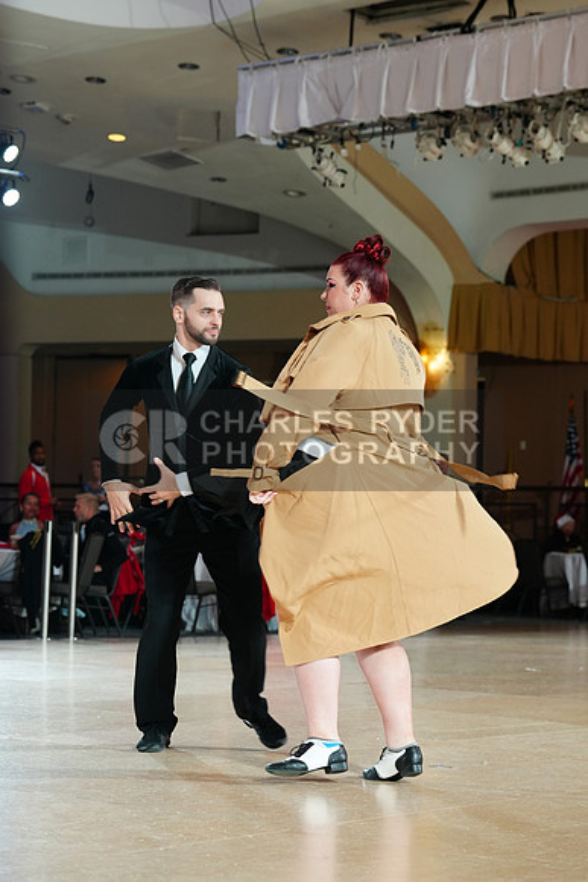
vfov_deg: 24.2
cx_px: 294
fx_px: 2057
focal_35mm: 84
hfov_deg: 16.3
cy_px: 441
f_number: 5
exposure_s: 1/200
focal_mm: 84
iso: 1600
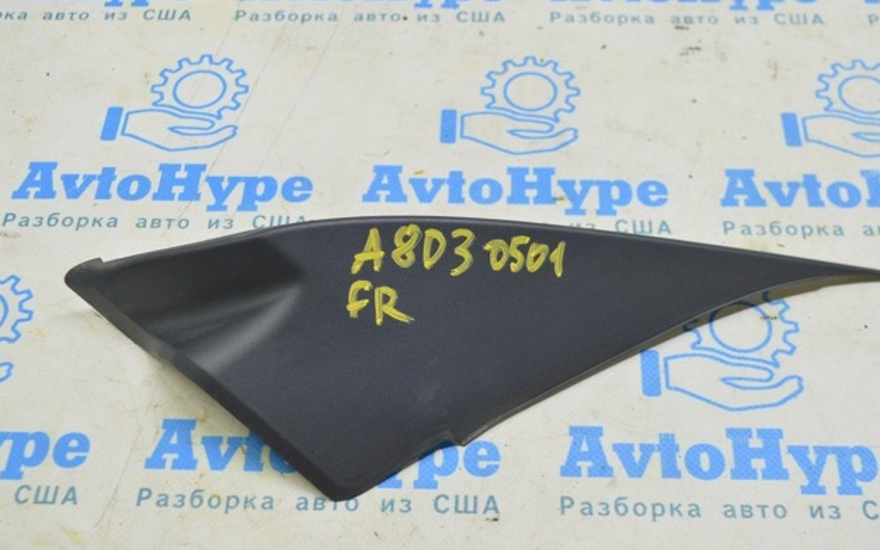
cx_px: 444
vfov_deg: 24.4
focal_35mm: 53
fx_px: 1271
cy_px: 259
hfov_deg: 38.2
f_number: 5.6
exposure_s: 1/20
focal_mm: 34
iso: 400
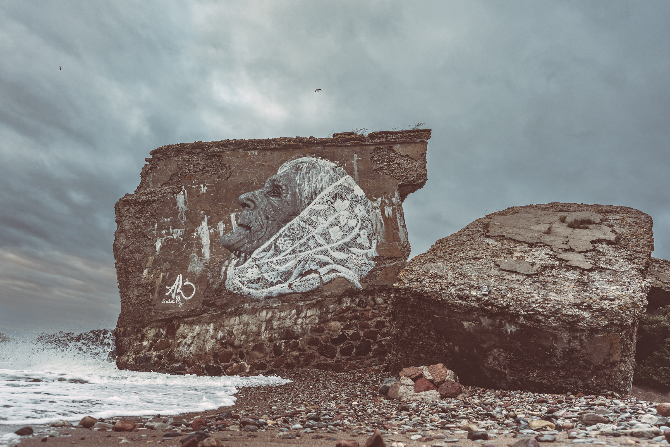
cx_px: 335
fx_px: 372
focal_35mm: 20
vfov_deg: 61.9
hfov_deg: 84.0
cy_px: 224
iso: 125
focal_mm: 20
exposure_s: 1/250
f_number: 3.2
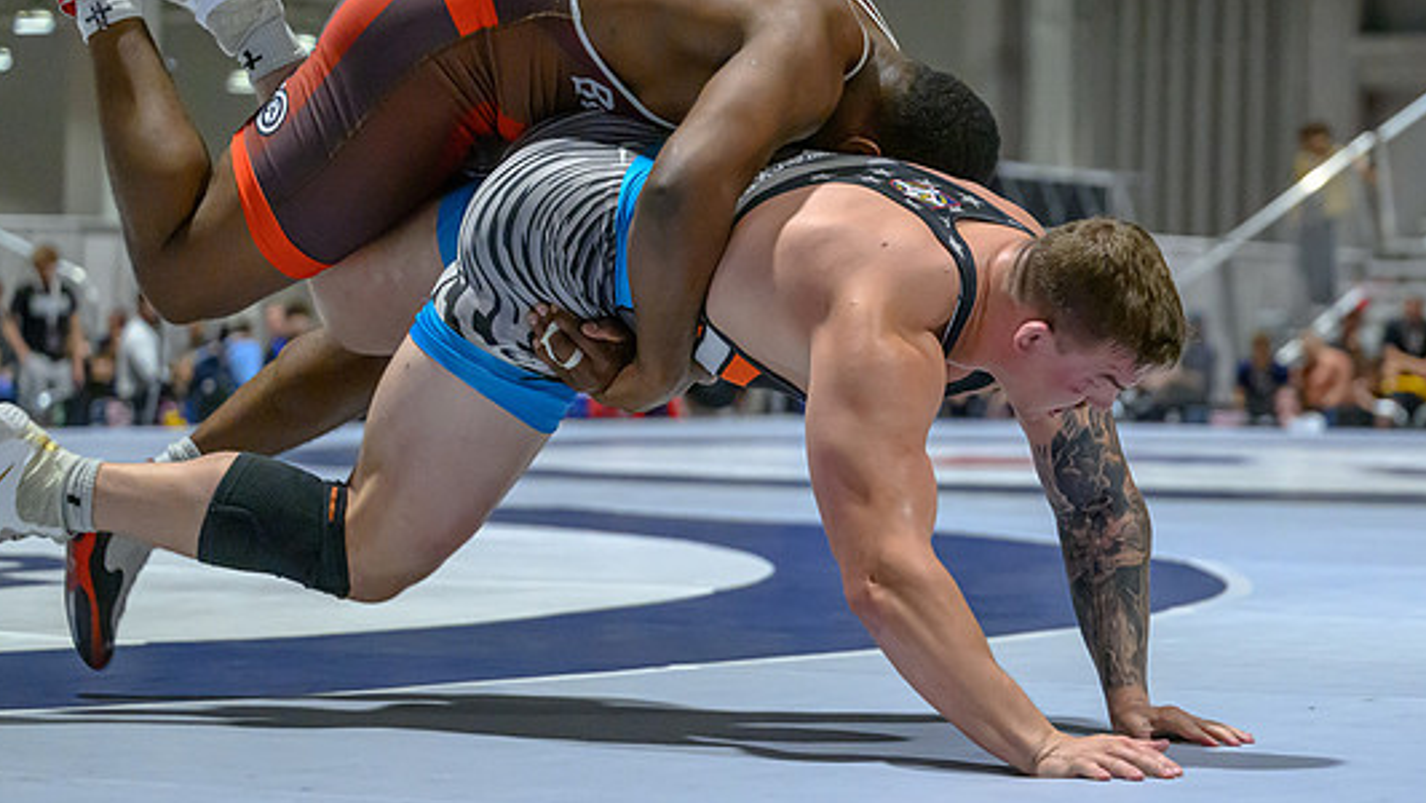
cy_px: 275
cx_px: 986
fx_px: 4387
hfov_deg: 18.4
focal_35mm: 116
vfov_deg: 10.4
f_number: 2.8
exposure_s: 1/640
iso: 7200
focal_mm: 72
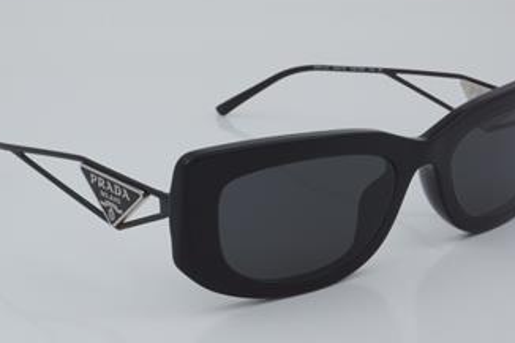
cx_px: 265
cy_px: 187
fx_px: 1315
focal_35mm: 92
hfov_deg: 22.2
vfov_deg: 14.8
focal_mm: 50
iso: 100
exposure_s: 1/4
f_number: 32
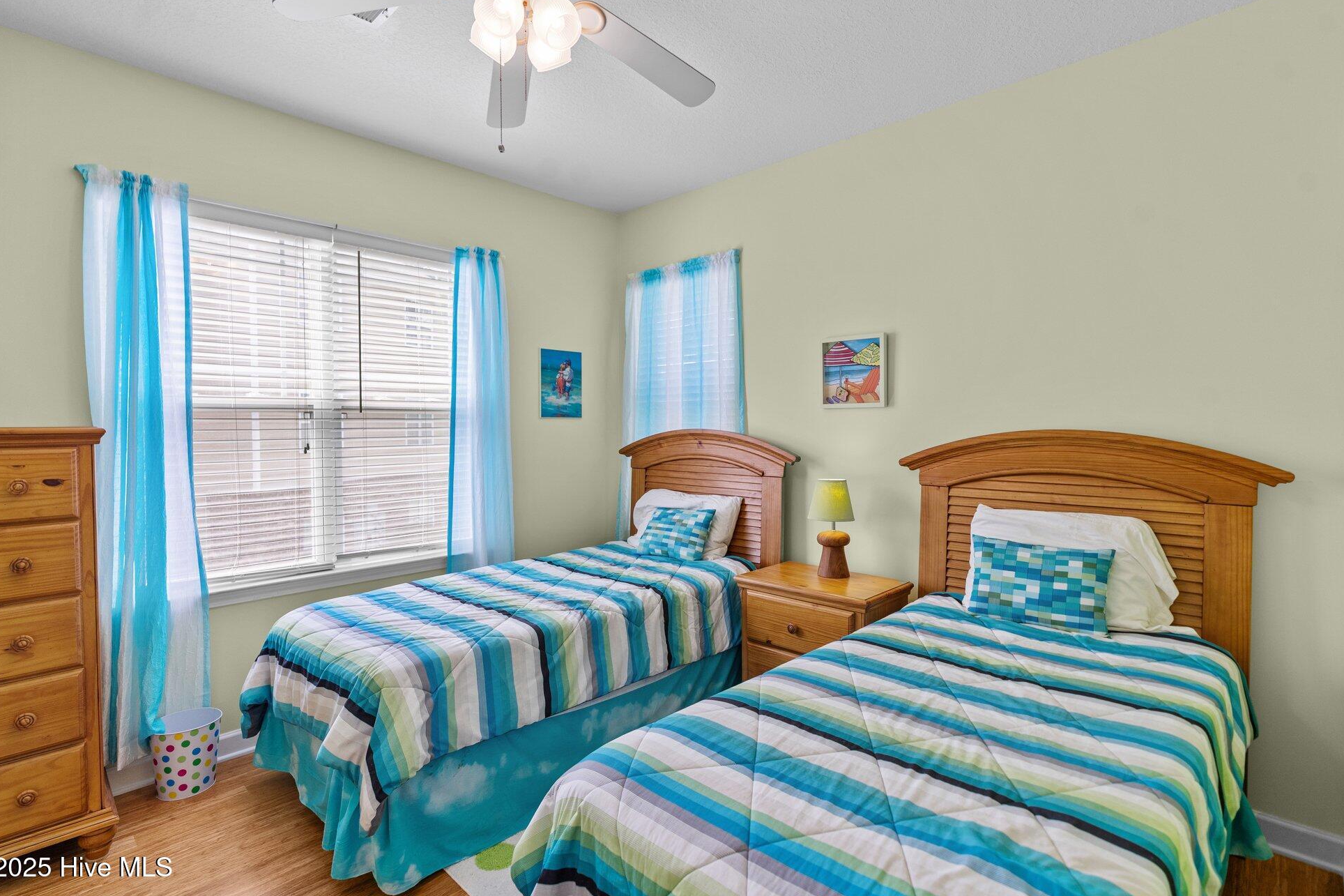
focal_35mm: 17
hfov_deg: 93.3
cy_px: 435
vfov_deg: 70.4
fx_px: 635
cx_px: 683
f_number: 5.6
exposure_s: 1/30
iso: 400
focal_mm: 16
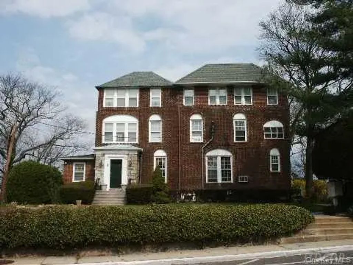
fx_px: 357
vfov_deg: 40.7
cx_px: 176
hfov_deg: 52.6
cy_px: 132
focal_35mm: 35
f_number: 6.7
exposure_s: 1/350
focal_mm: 7.18
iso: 64
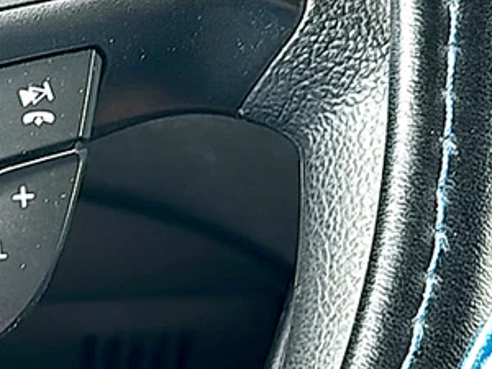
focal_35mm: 112
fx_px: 1592
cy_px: 29
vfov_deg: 13.1
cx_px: 49
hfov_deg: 17.3
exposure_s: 1/89
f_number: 1.78
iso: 50
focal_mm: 6.86
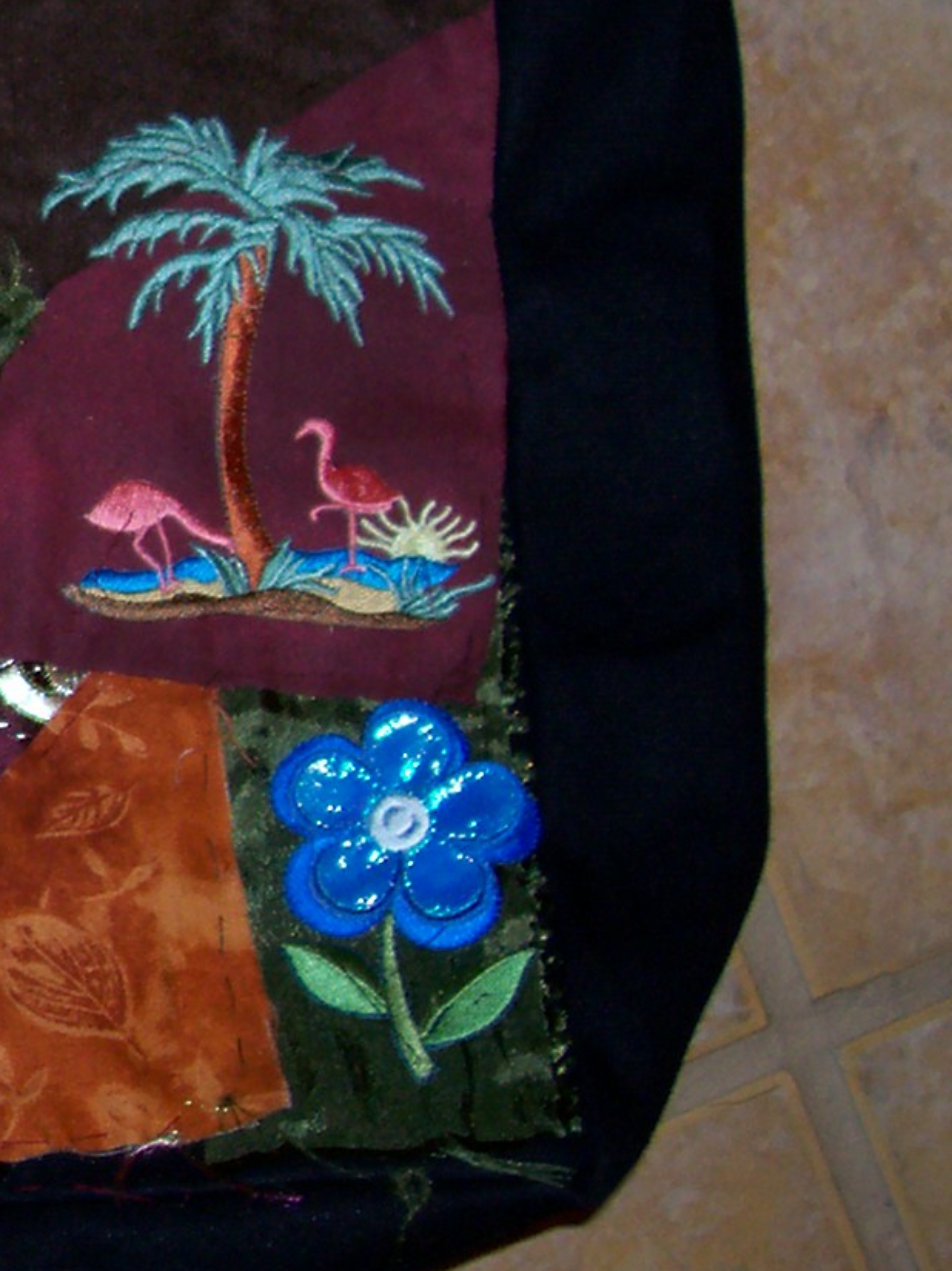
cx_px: -733
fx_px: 3486
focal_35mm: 95
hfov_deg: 13.9
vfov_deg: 20.6
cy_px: 462
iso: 80
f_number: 2.7
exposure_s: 1/64
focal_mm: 5.6
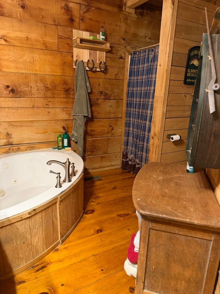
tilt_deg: -16.1
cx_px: 110
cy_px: 147
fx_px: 203
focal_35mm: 24
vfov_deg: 71.6
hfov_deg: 56.8
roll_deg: -2.7
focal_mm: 6.76
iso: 800
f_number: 1.78
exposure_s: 1/40
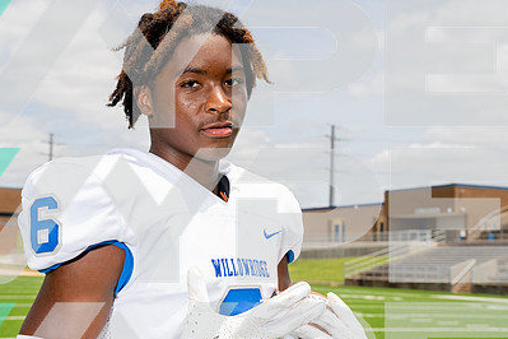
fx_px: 861
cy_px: 216
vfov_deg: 22.2
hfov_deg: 32.8
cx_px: 211
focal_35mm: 61
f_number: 7.1
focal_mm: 42
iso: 100
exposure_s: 1/250
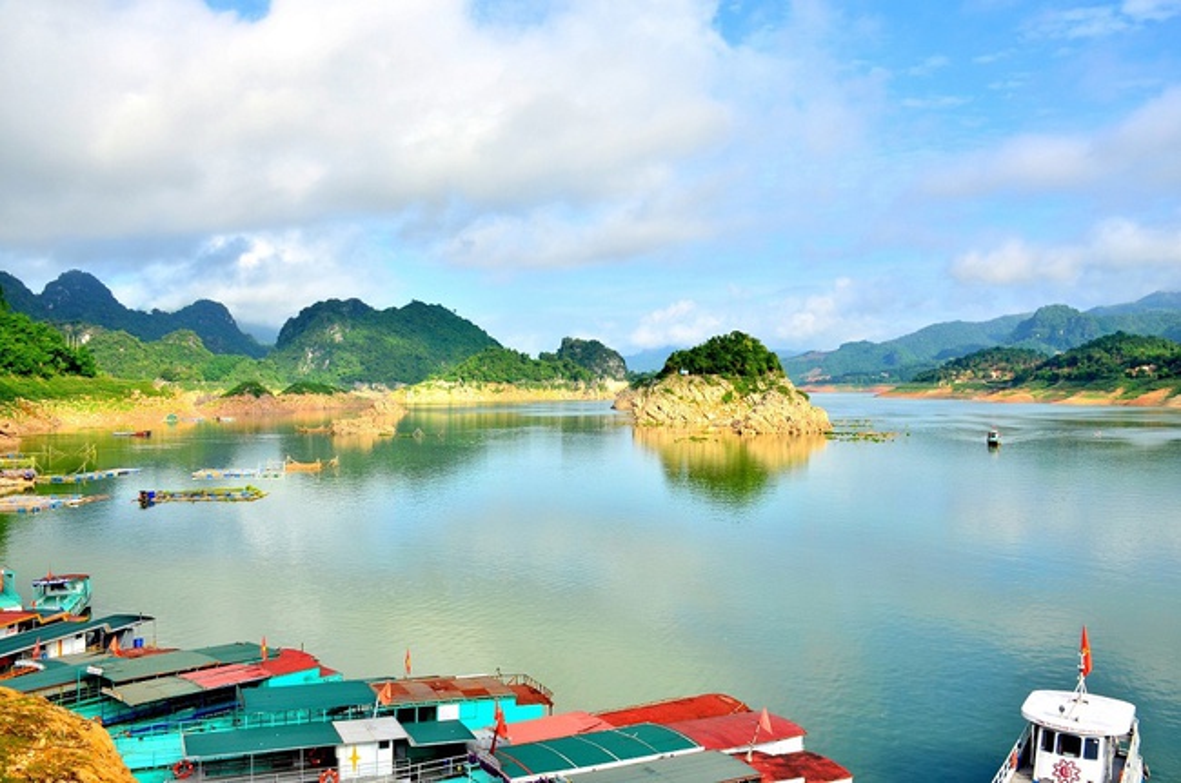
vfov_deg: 39.8
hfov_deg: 57.3
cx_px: 590
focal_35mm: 33
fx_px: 1081
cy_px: 392
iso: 160
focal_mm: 22
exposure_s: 1/320
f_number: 9
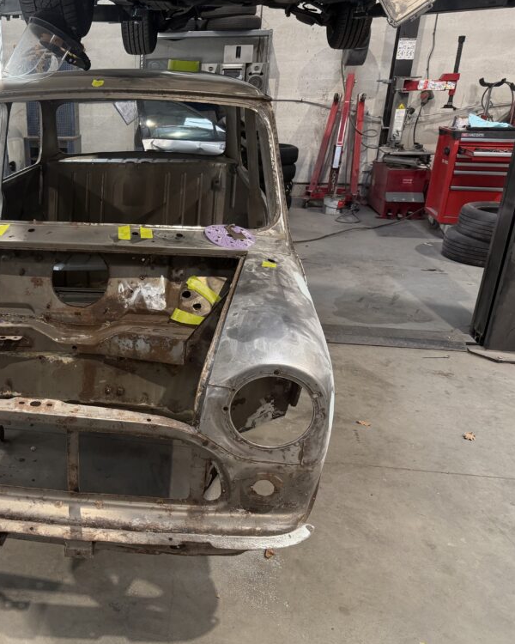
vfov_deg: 55.7
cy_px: 322
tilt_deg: -22.2
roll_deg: +0.7
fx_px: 610
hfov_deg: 43.3
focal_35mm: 32
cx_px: 91
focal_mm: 6.76
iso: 250
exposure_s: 1/100
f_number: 1.78
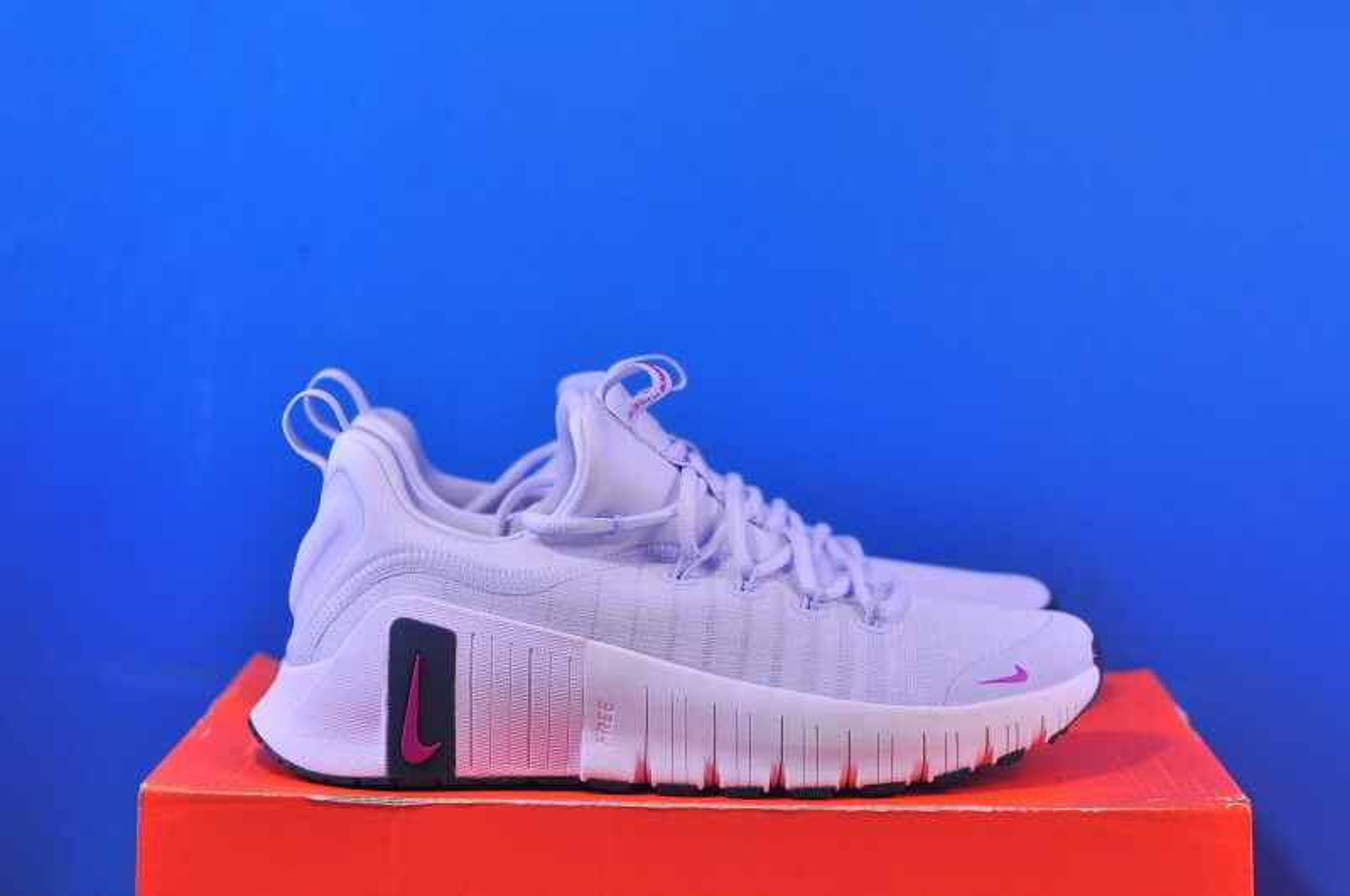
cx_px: 675
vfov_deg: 18.1
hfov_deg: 27.0
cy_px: 448
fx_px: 2808
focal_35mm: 75
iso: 250
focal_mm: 50
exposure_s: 1/250
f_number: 3.2
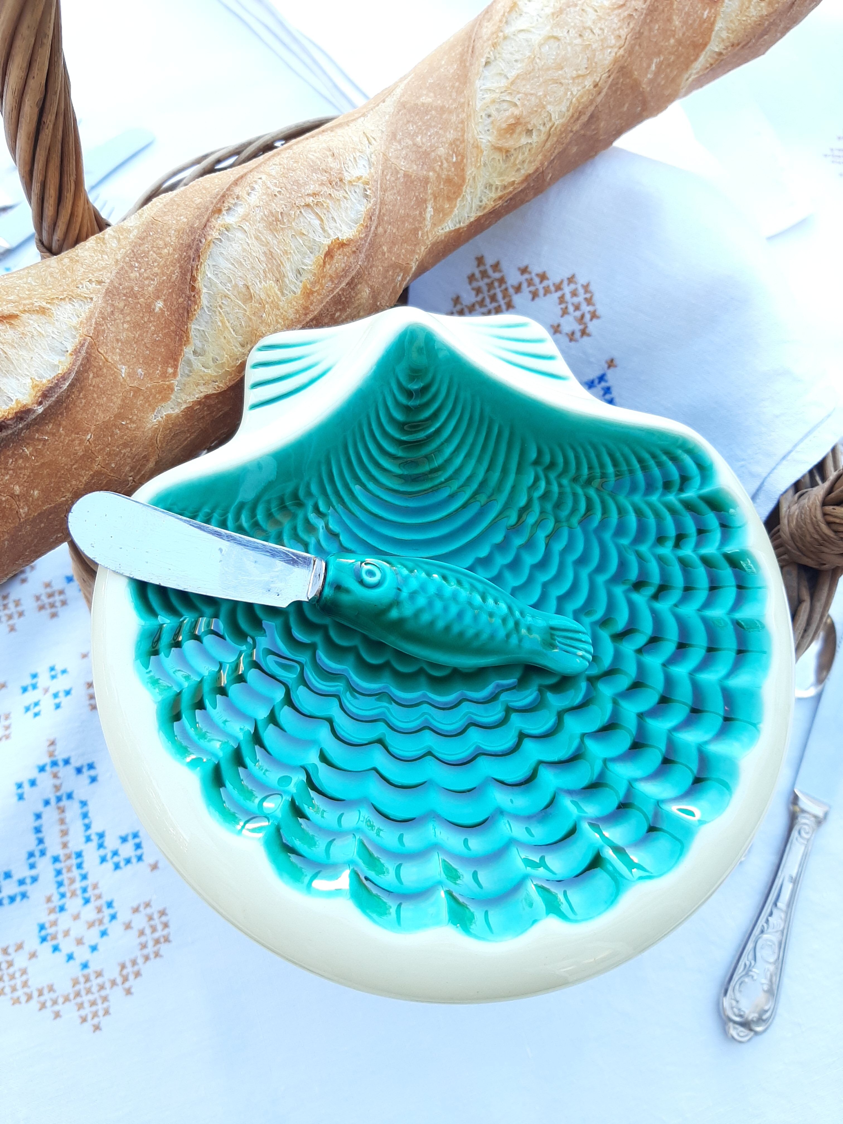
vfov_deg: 67.3
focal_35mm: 26
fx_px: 844
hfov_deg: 53.1
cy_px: 562
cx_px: 422
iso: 50
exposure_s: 1/120
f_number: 1.7
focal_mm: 3.93
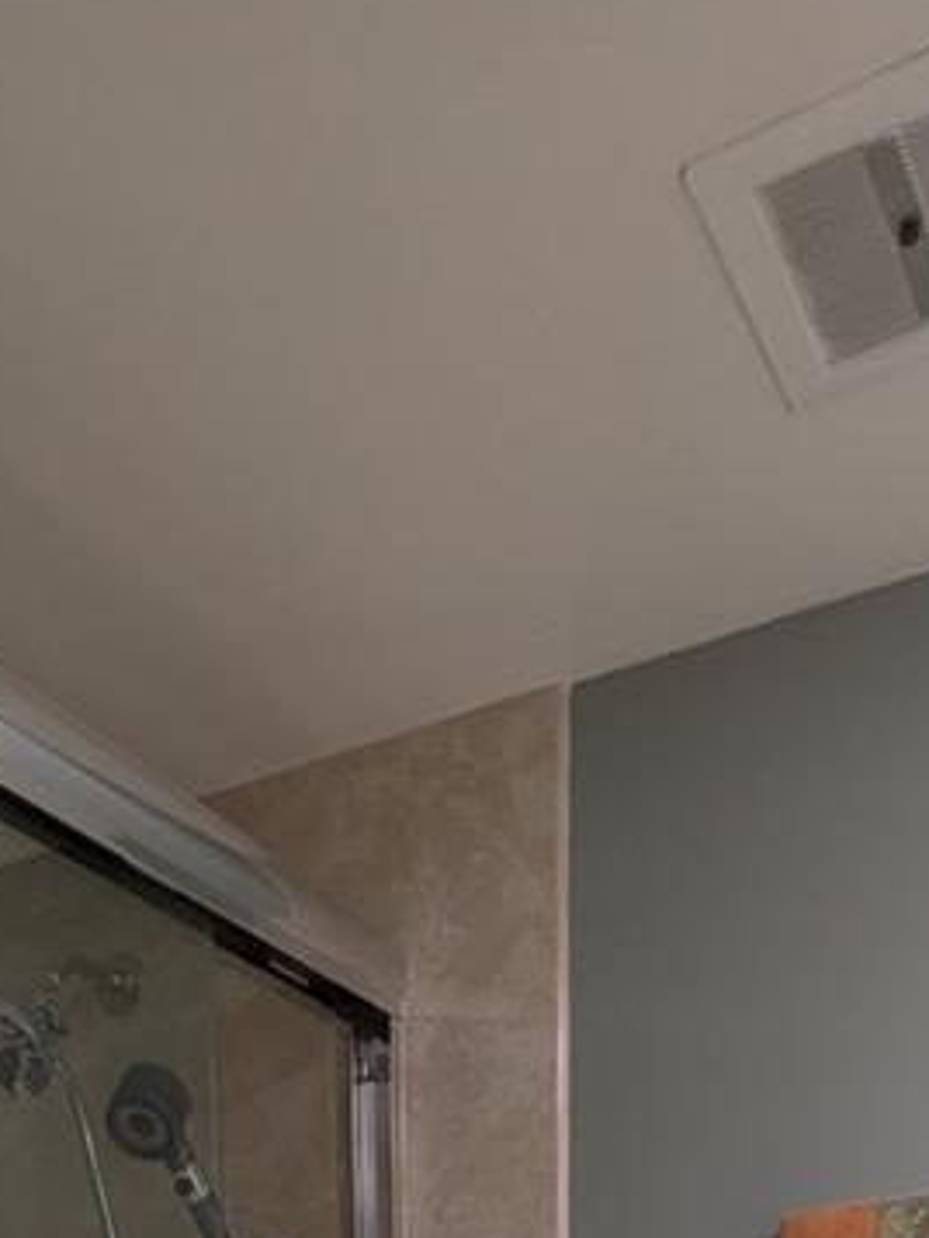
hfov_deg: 30.5
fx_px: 1681
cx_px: 260
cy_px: 1918
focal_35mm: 47
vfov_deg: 26.7
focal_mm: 1.85
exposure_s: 1/40
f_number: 2.2
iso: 156
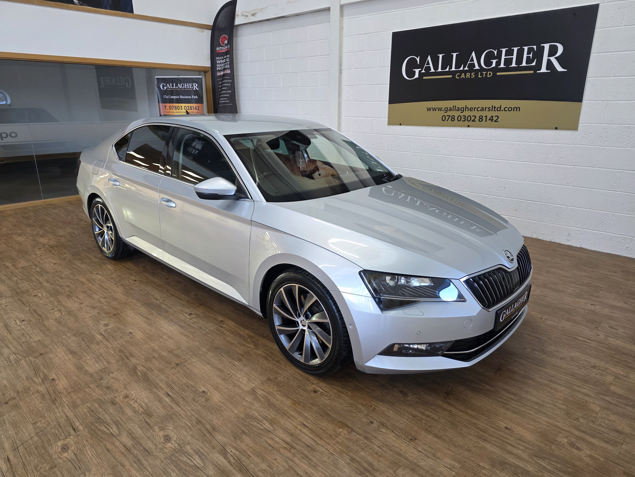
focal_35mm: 23
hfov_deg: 73.9
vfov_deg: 58.9
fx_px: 422
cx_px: 318
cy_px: 238
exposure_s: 1/100
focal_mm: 6.3
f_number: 1.7
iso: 200
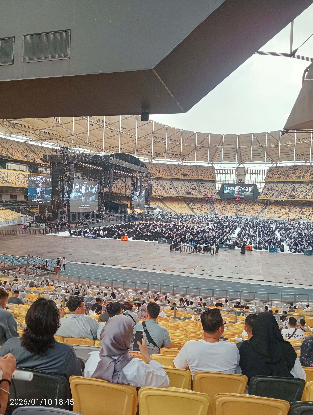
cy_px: 208
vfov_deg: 63.4
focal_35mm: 28
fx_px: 337
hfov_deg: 49.9
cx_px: 156
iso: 99
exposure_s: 1/527
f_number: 1.8
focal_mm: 3.98
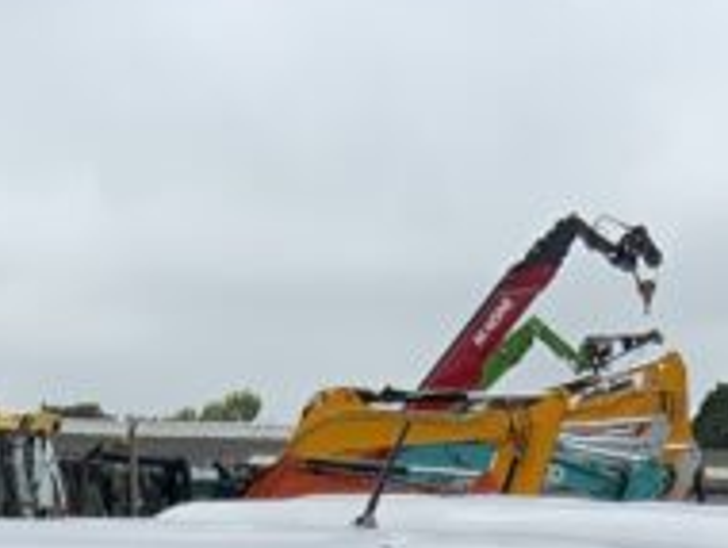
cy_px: 1418
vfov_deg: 8.5
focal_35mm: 156
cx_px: -84
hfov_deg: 12.4
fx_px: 3285
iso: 16
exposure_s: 1/1577
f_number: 1.8
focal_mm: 3
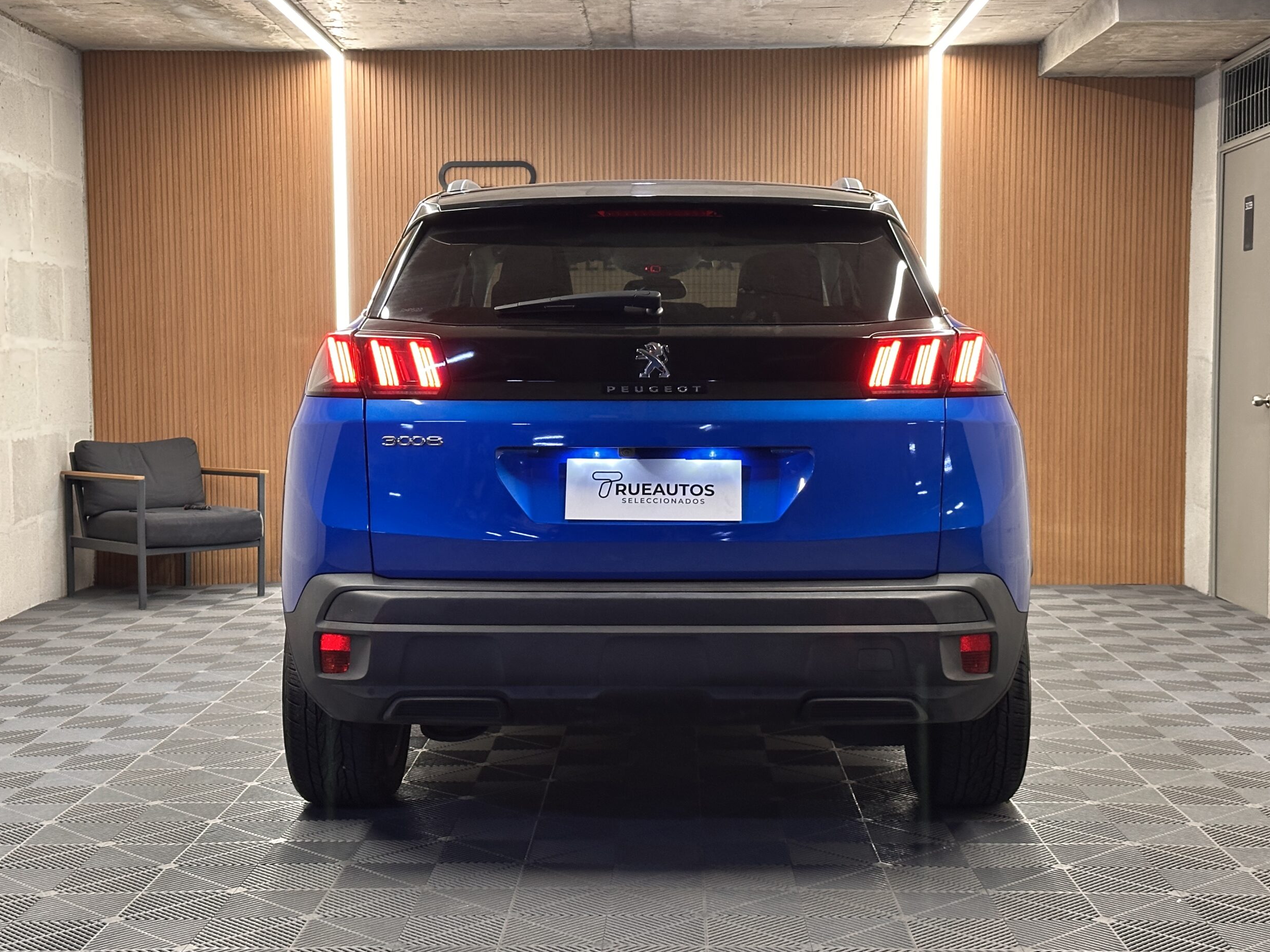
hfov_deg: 38.2
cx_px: 643
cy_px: 490
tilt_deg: -3.4
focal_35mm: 50
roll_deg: -0.2
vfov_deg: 29.1
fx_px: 1834
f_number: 1.78
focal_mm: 6.86
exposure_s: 1/33
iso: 400
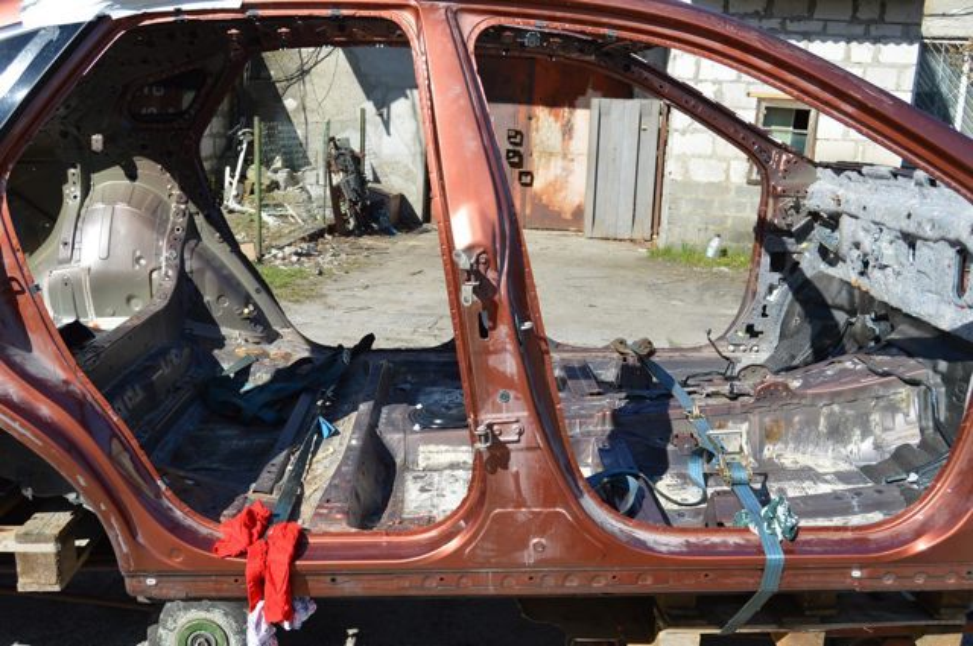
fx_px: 931
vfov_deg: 38.3
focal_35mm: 34
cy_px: 323
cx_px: 486
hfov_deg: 55.2
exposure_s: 1/250
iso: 100
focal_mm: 23
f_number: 8
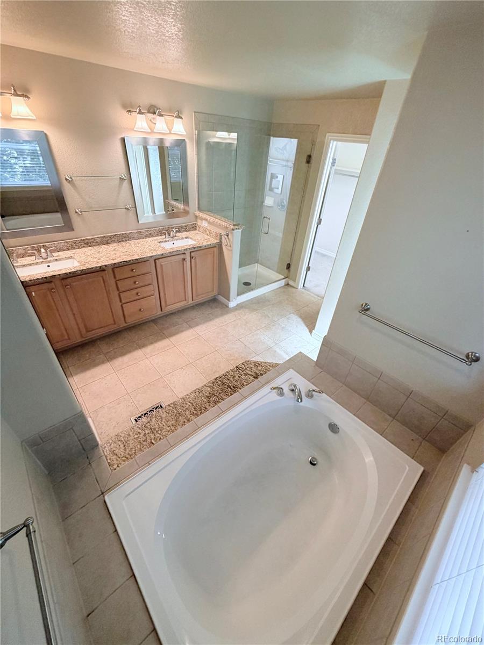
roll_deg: -4.6
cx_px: 242
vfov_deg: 102.1
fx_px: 261
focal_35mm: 14
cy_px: 322
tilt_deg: -35.3
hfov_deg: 85.7
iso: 200
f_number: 2.2
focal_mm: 2.22
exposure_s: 1/60
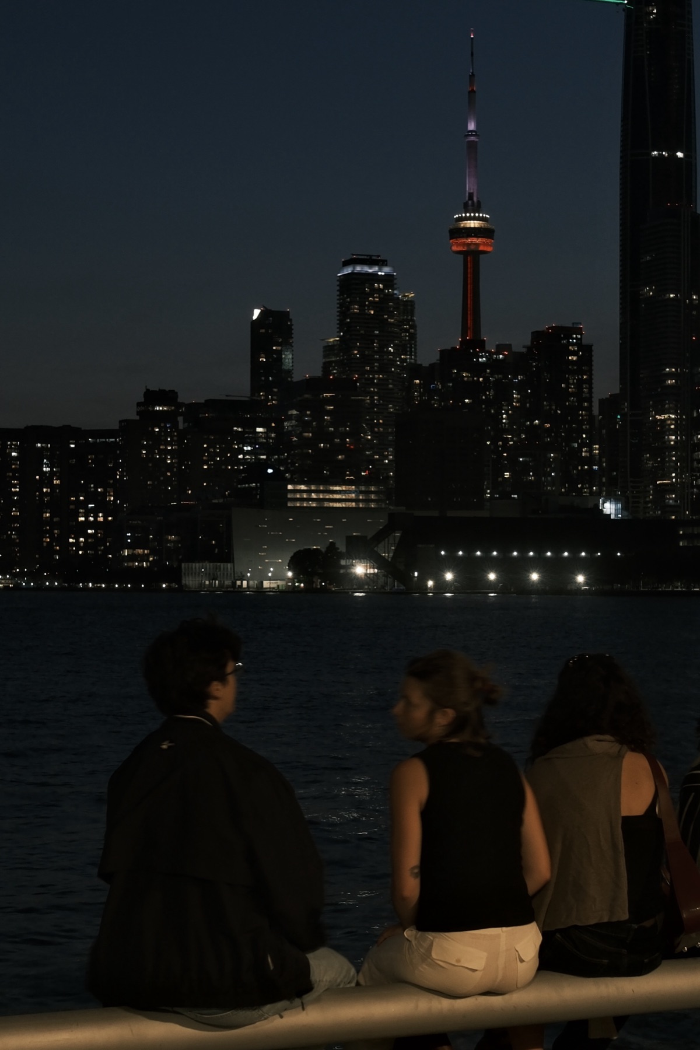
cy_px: 525
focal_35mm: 35
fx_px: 1021
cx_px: 350
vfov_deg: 54.4
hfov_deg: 37.9
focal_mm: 23
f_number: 4
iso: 200
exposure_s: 1/4
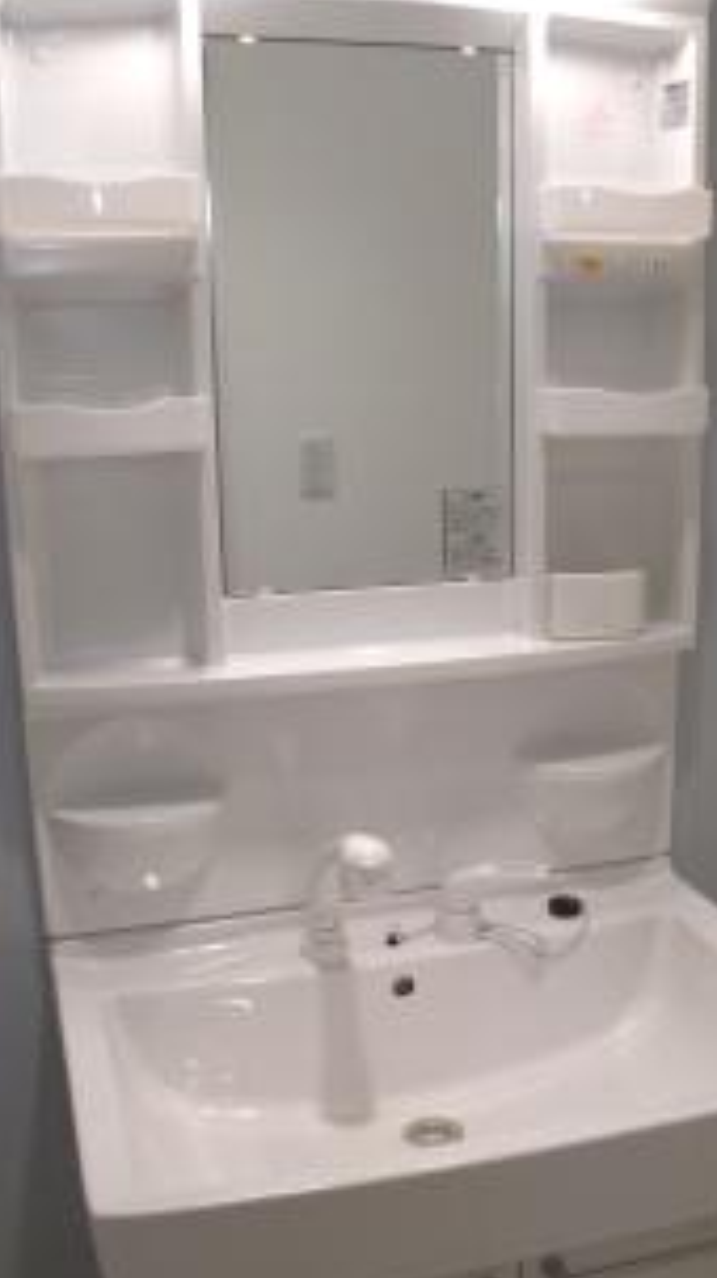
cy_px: 755
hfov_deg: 23.9
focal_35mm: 50
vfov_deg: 41.2
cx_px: 434
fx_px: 1693
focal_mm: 6.7
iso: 199
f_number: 2.8
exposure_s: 1/59.8
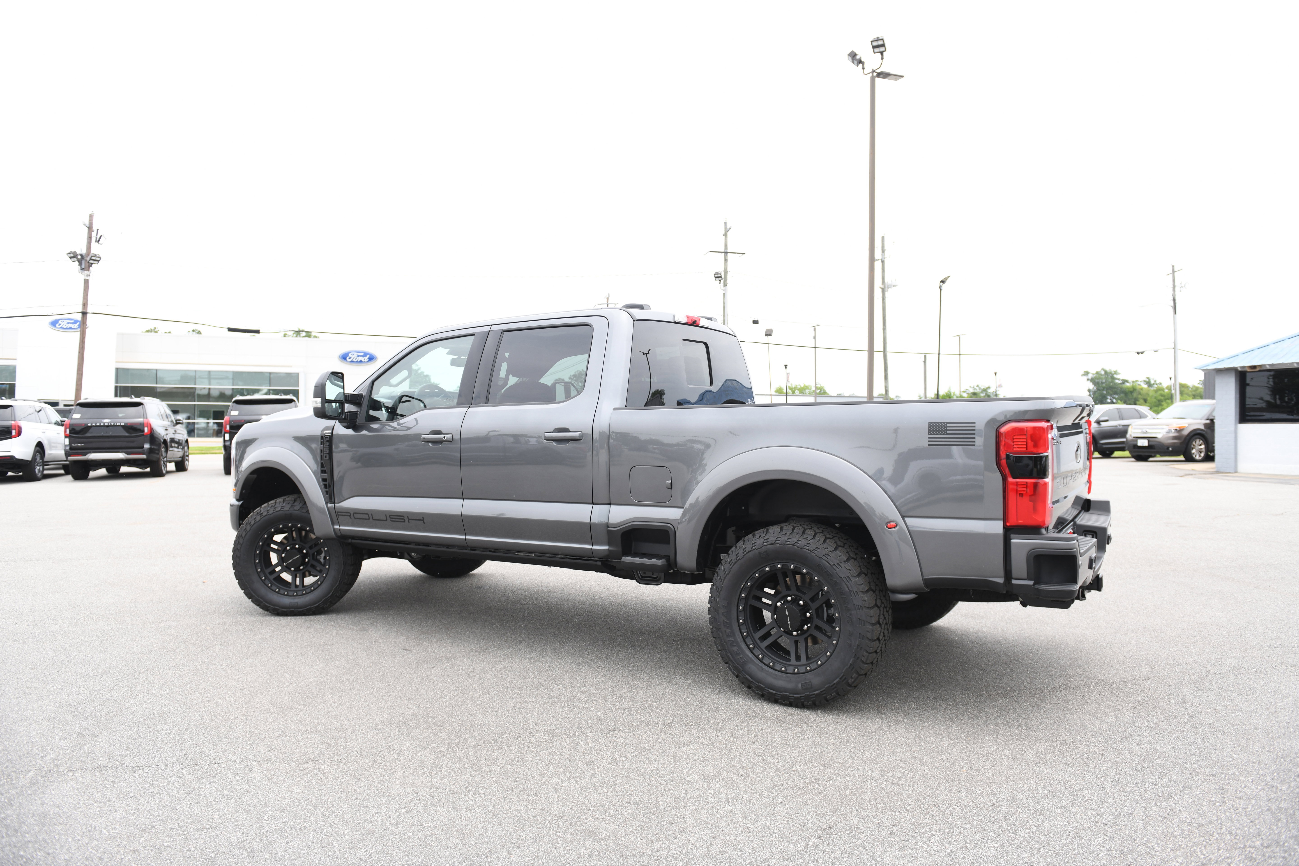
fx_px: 866
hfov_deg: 73.7
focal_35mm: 24
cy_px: 433
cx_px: 650
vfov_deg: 53.1
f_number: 3.5
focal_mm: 24
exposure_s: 1/1000
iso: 320
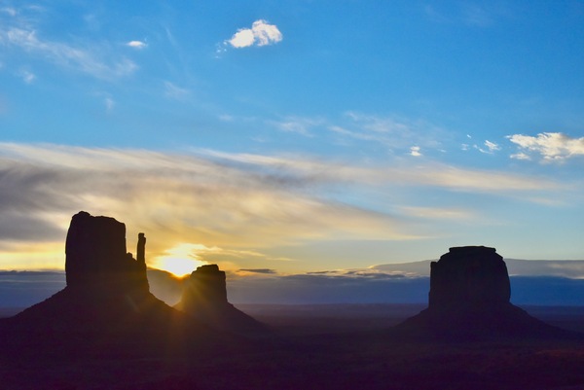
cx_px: 292
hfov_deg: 44.5
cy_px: 195
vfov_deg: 30.6
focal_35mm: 44
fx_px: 714
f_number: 11
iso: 1600
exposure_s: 1/2000
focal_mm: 44
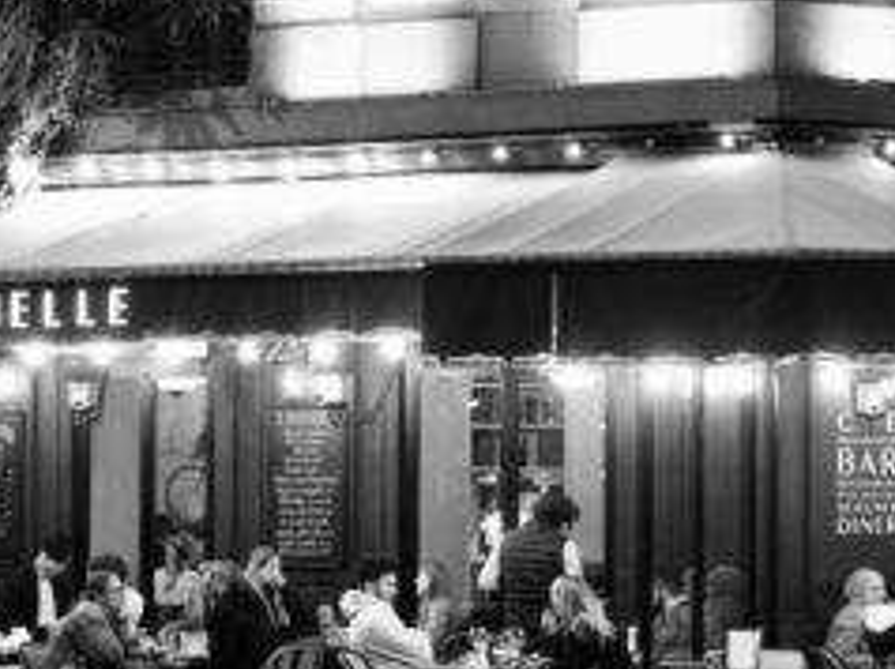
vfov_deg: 13.3
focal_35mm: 111
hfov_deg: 17.7
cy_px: 216
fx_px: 2867
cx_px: 459
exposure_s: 1/60
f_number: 2.8
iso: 2500
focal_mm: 27
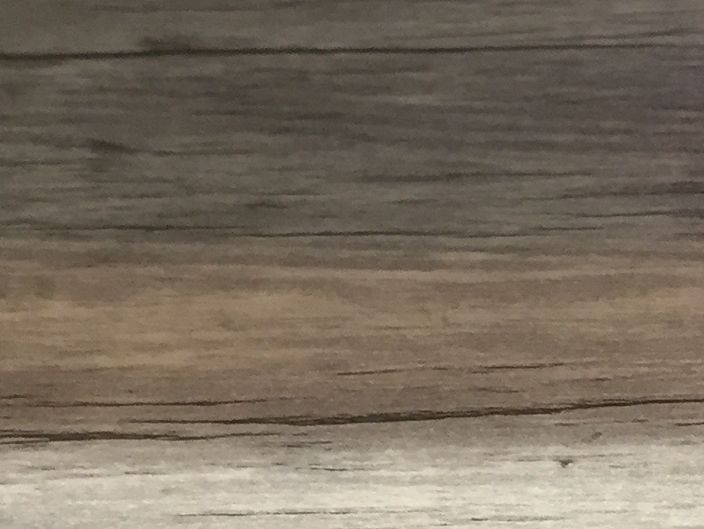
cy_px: -223
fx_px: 2421
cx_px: 981
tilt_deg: -21.1
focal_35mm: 119
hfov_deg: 15.5
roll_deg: +0.8
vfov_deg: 12.0
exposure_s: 1/33
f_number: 2.2
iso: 100
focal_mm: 4.15
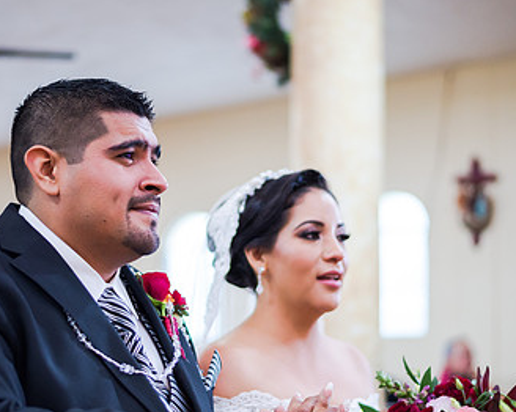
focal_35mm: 83
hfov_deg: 23.0
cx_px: 234
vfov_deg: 18.5
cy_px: 248
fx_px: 1267
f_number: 1.8
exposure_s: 1/200
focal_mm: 50
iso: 1600
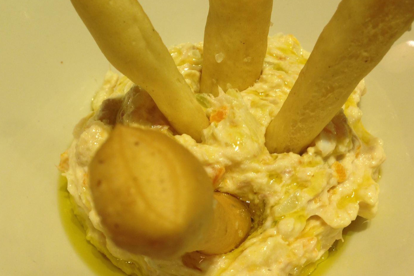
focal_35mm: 40
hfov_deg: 48.4
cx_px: 205
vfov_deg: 33.4
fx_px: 460
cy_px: 145
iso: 50
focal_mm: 4.12
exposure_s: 1/20
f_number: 2.4
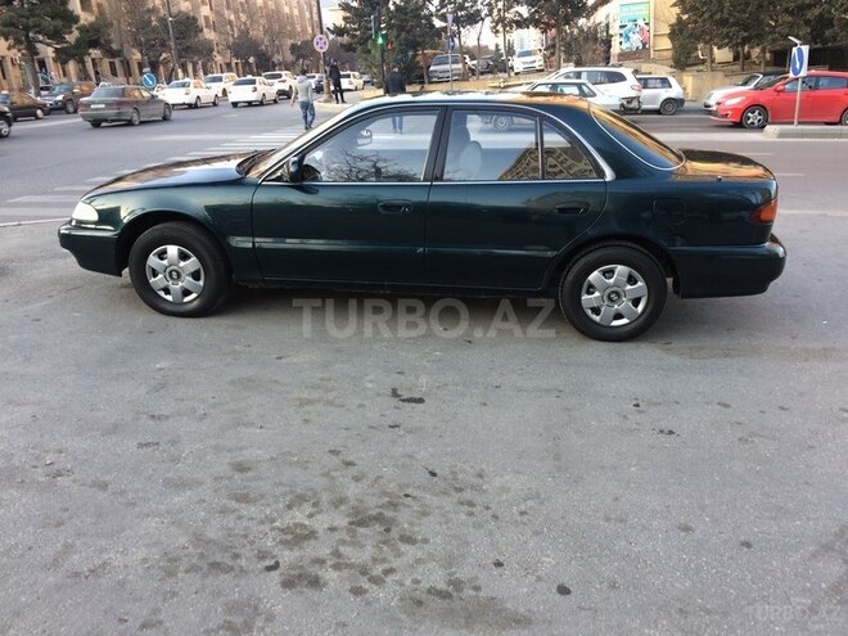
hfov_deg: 61.7
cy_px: 318
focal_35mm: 29
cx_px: 424
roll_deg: +5.4
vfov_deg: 48.2
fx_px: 710
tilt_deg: -18.3
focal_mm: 4.15
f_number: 2.2
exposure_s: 1/50
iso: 40
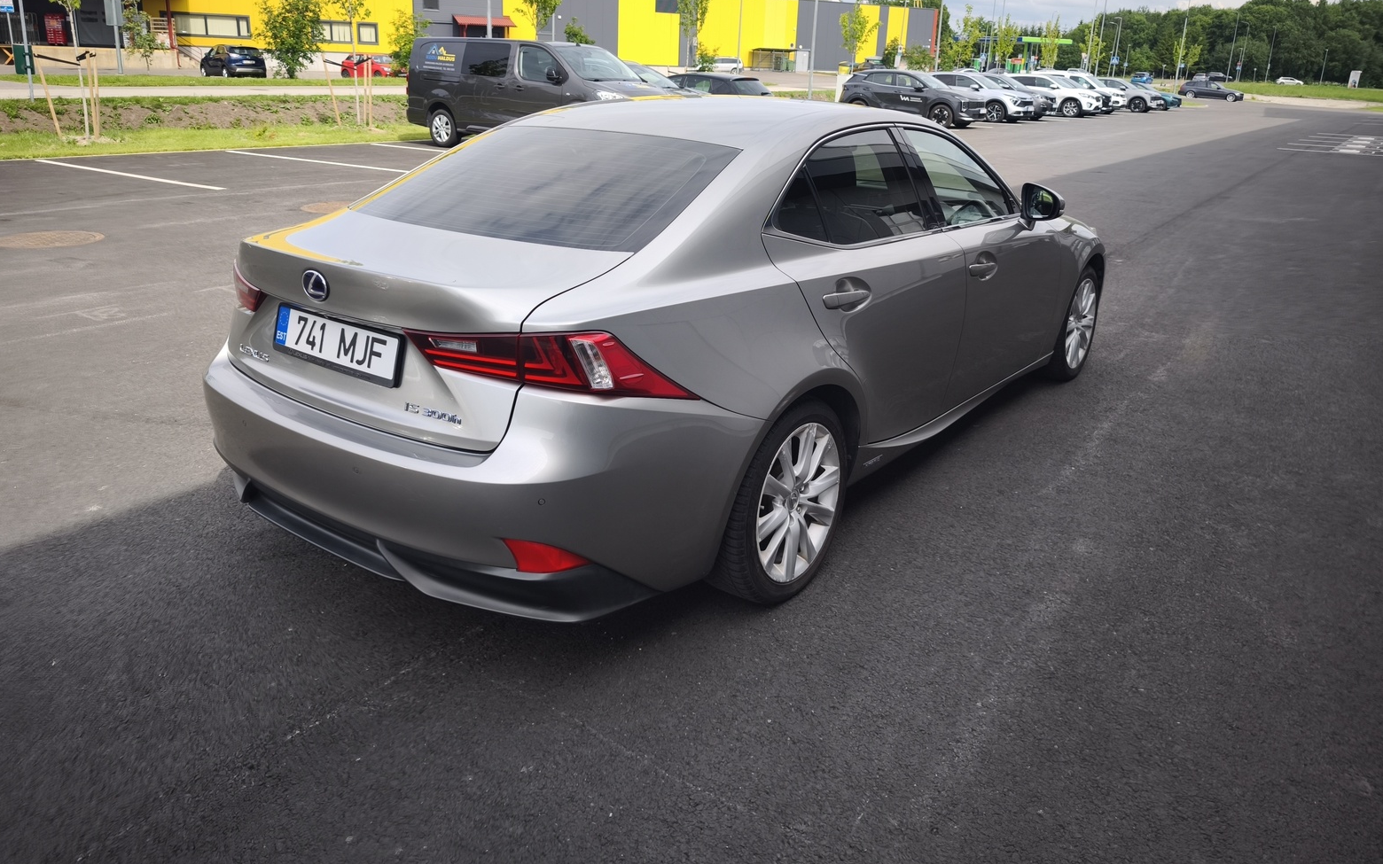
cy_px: 336
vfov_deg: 48.9
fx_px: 942
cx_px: 699
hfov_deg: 72.5
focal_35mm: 25
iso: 64
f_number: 1.6
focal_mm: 6.57
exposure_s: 1/1598
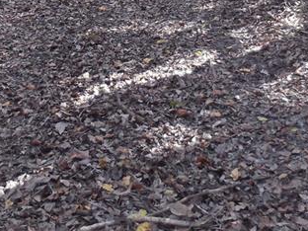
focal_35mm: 82
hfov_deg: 23.8
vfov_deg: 16.6
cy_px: -100
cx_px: 138
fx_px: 730
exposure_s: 1/50
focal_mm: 4.5
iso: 125
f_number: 3.1
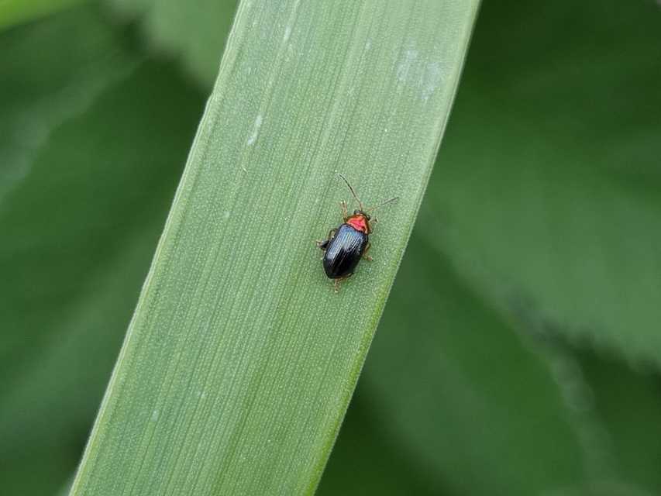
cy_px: 248
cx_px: 330
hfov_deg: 67.3
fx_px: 497
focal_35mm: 26
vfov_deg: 53.1
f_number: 1.8
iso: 50
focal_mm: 5.4
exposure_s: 1/400
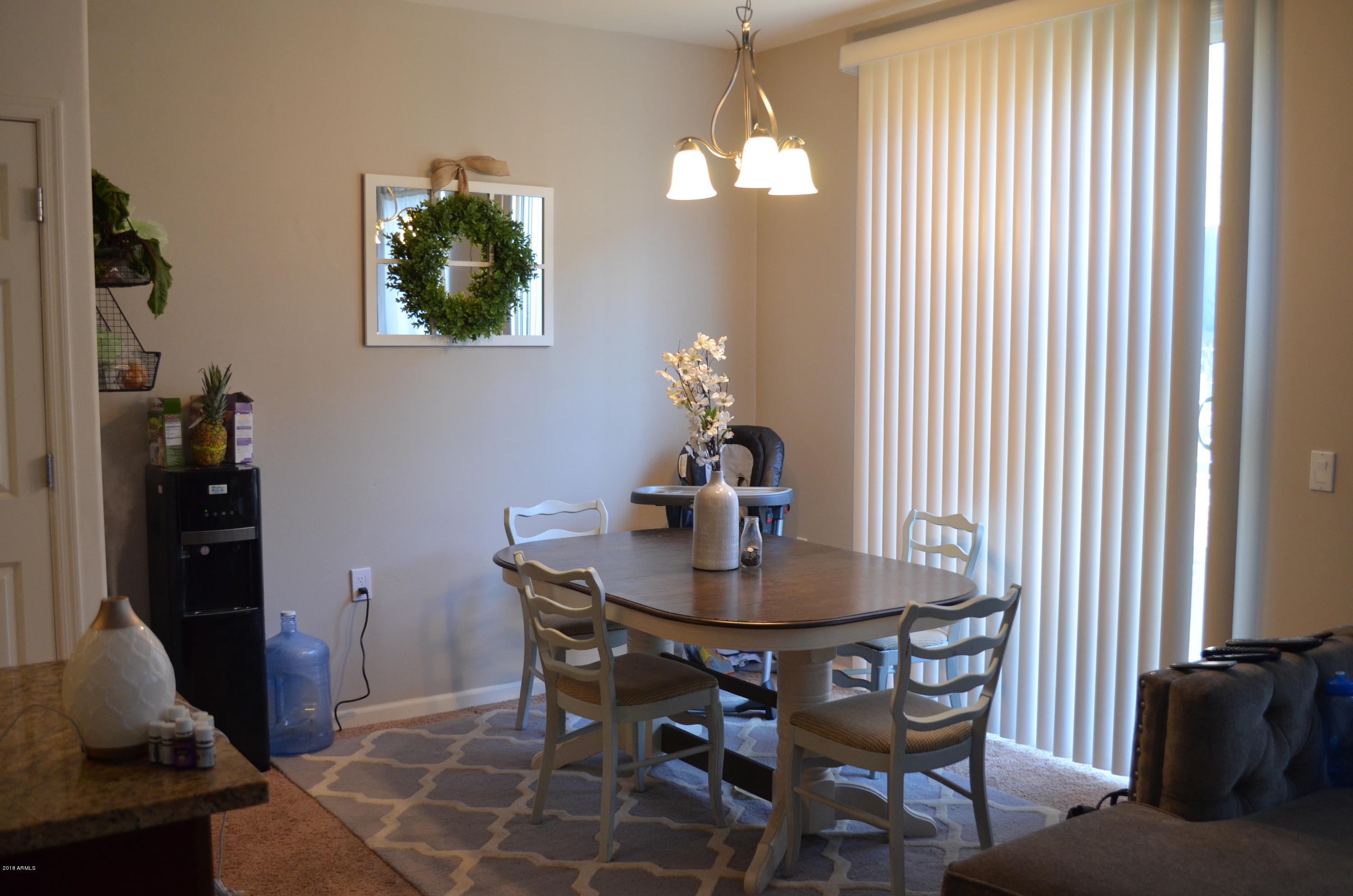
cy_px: 448
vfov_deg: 39.8
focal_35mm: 33
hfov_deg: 57.3
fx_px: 1238
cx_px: 676
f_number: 4
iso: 800
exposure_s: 1/40
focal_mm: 22
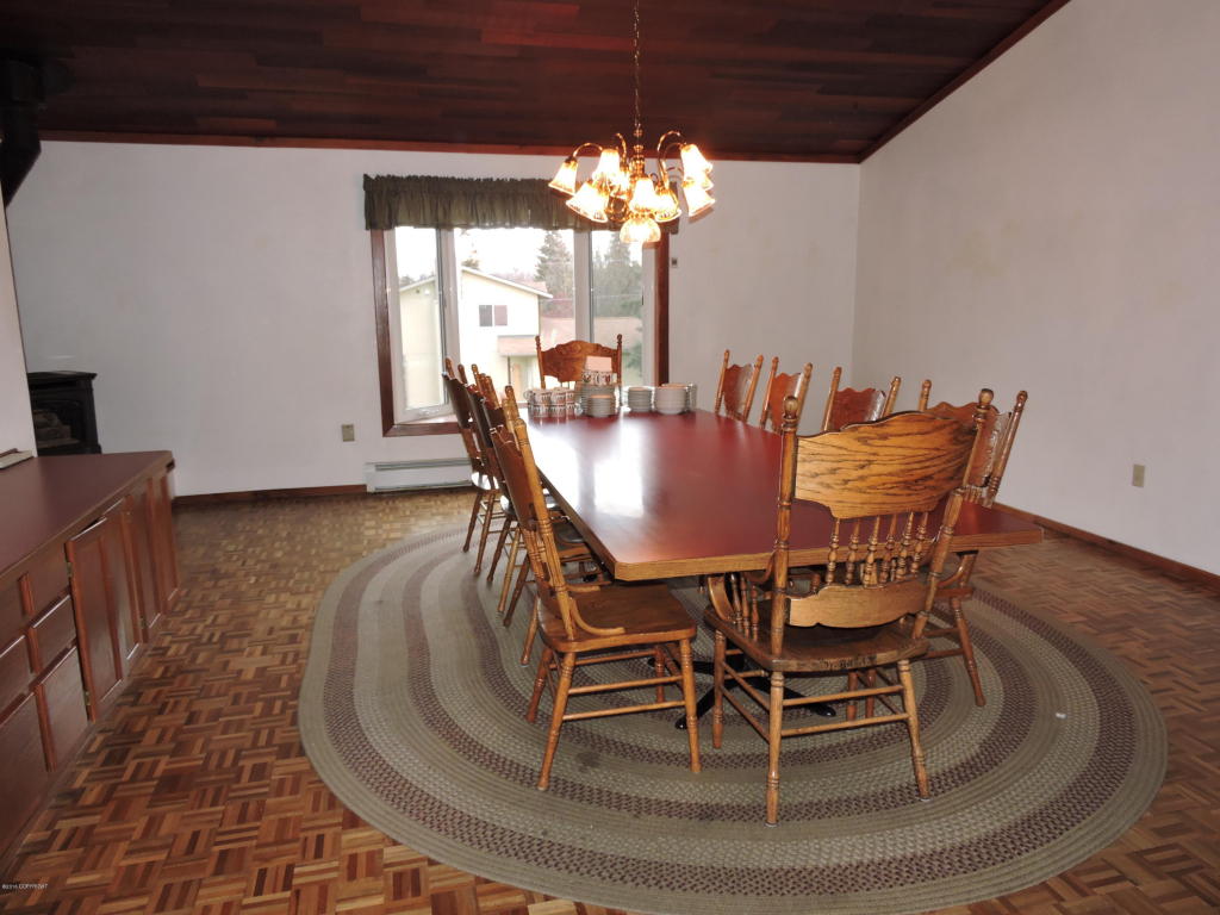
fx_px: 846
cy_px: 458
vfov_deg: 56.8
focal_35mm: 24
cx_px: 610
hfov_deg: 71.6
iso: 200
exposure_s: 1/30
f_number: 3.3
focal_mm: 4.3
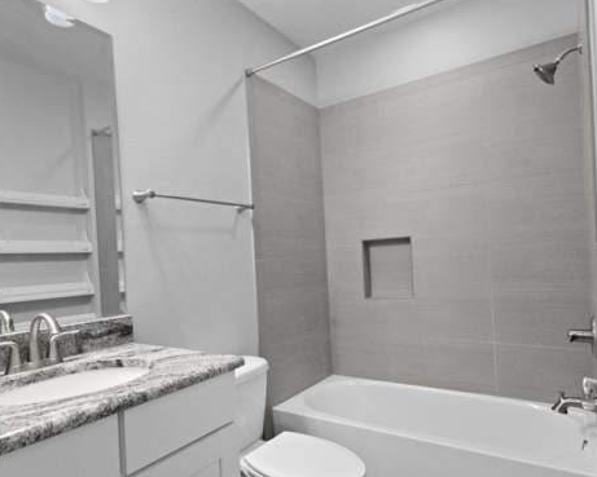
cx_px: 294
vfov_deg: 63.0
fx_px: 389
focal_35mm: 22
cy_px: 261
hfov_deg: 75.0
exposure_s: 1/500
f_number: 3.5
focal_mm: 10
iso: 8000
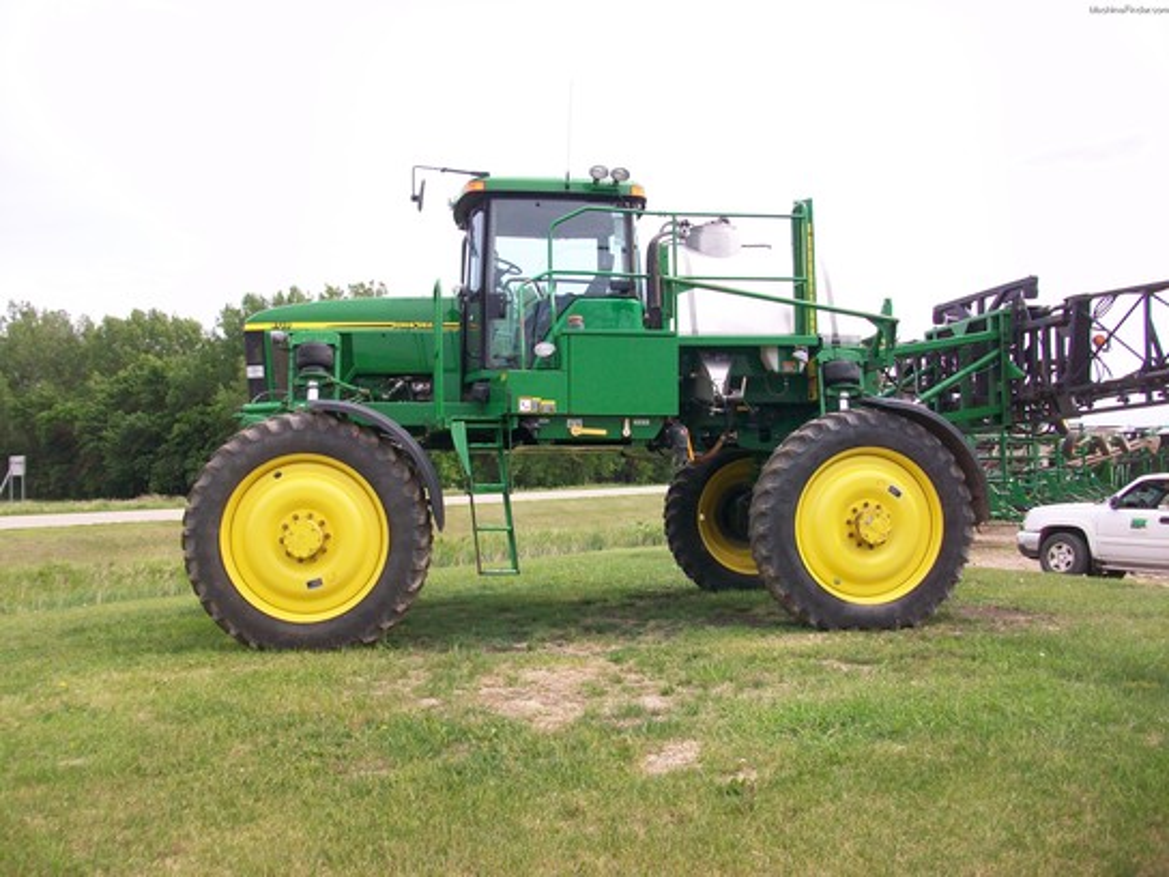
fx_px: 1081
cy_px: 438
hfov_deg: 56.8
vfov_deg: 44.2
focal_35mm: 32
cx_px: 584
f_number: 2.8
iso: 64
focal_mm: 5.7
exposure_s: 1/640
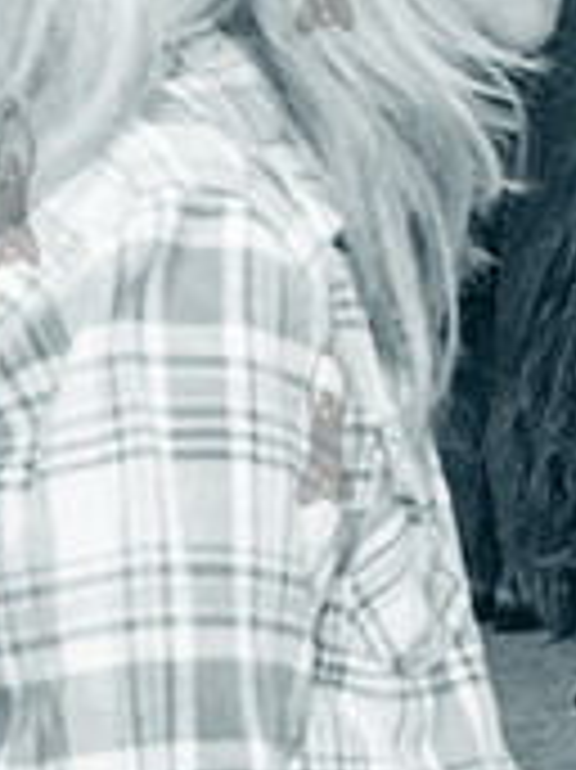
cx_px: 1190
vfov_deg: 11.3
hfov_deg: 8.1
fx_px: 3865
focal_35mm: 174
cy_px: 95
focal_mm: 45
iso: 6400
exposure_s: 1/200
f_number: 4.5
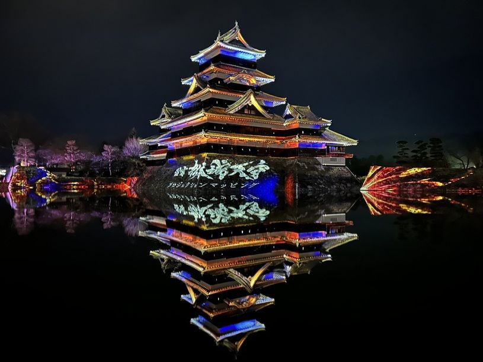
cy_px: 181
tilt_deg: +0.2
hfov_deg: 67.3
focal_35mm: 26
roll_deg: -0.1
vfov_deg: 53.1
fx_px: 363
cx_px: 242
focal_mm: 5.7
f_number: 1.5
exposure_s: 1/5
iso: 2000
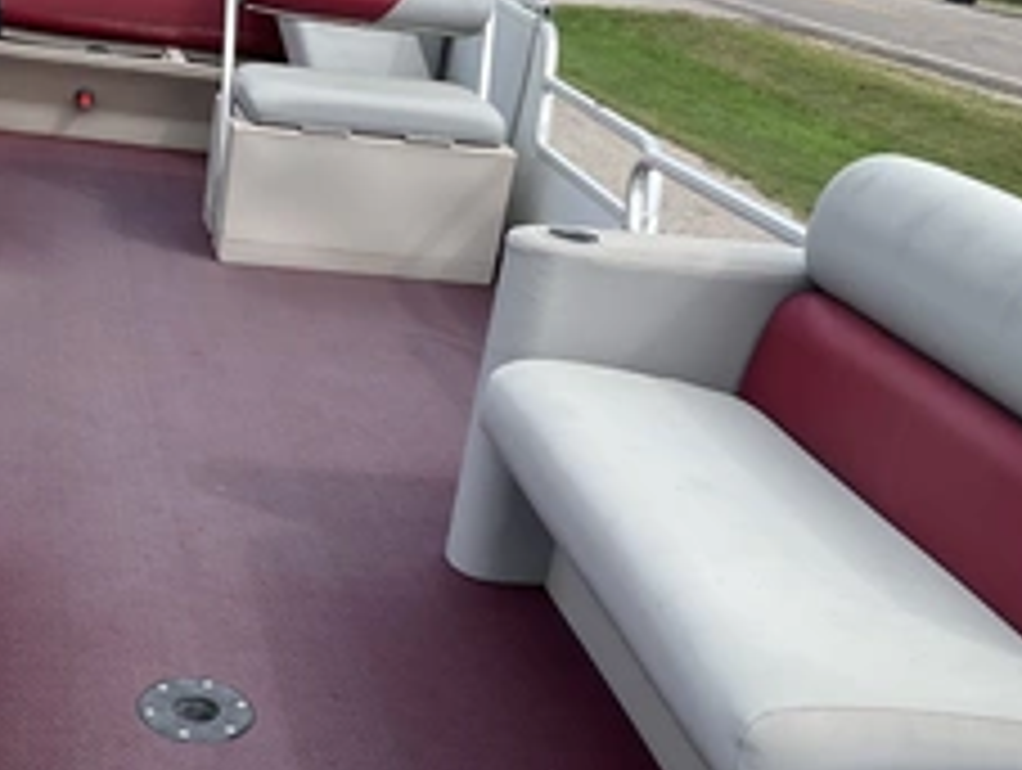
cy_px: 491
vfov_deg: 28.5
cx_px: 279
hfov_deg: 36.7
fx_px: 1508
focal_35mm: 51
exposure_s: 1/691
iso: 25
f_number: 1.8
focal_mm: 3
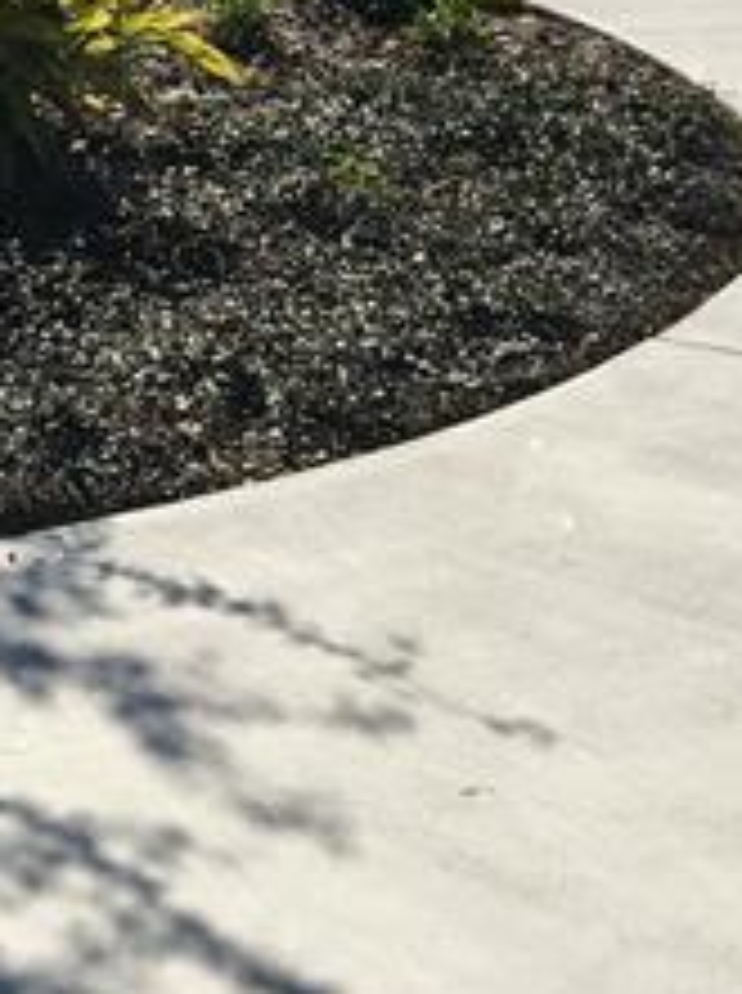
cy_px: -99
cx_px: -225
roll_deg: +1.1
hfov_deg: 14.0
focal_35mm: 101
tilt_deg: -6.8
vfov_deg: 18.7
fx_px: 2895
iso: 25
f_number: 2.2
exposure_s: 1/2024
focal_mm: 4.15
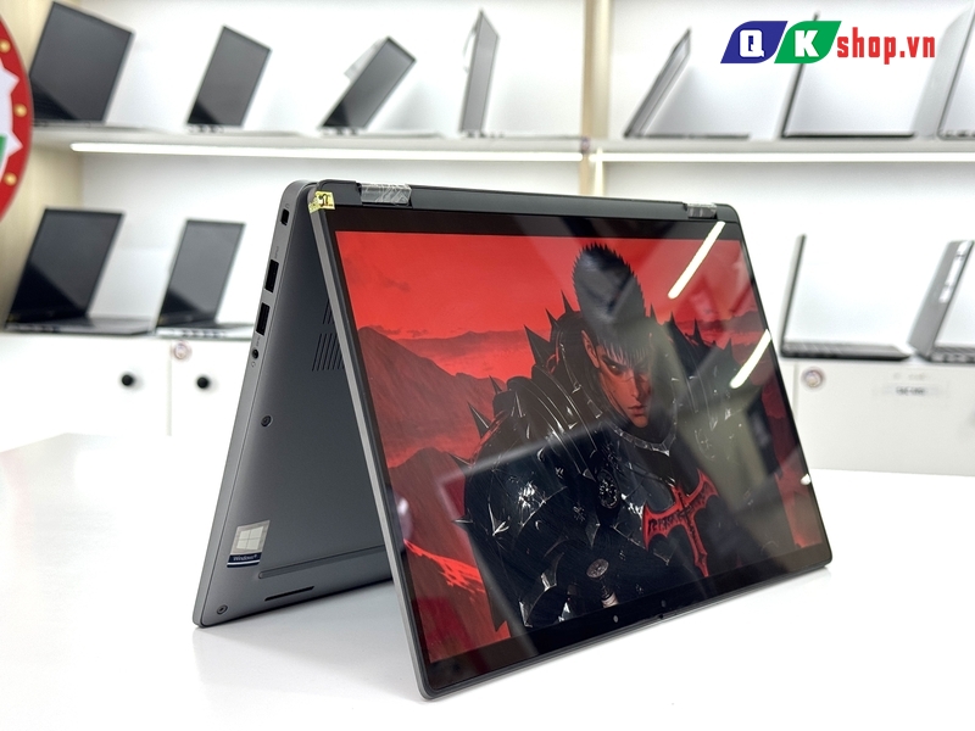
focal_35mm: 48
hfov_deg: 39.7
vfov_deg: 30.3
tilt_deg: -4.9
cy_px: 366
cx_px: 488
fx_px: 1352
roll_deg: -0.3
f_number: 1.78
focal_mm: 6.76
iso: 64
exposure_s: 1/100
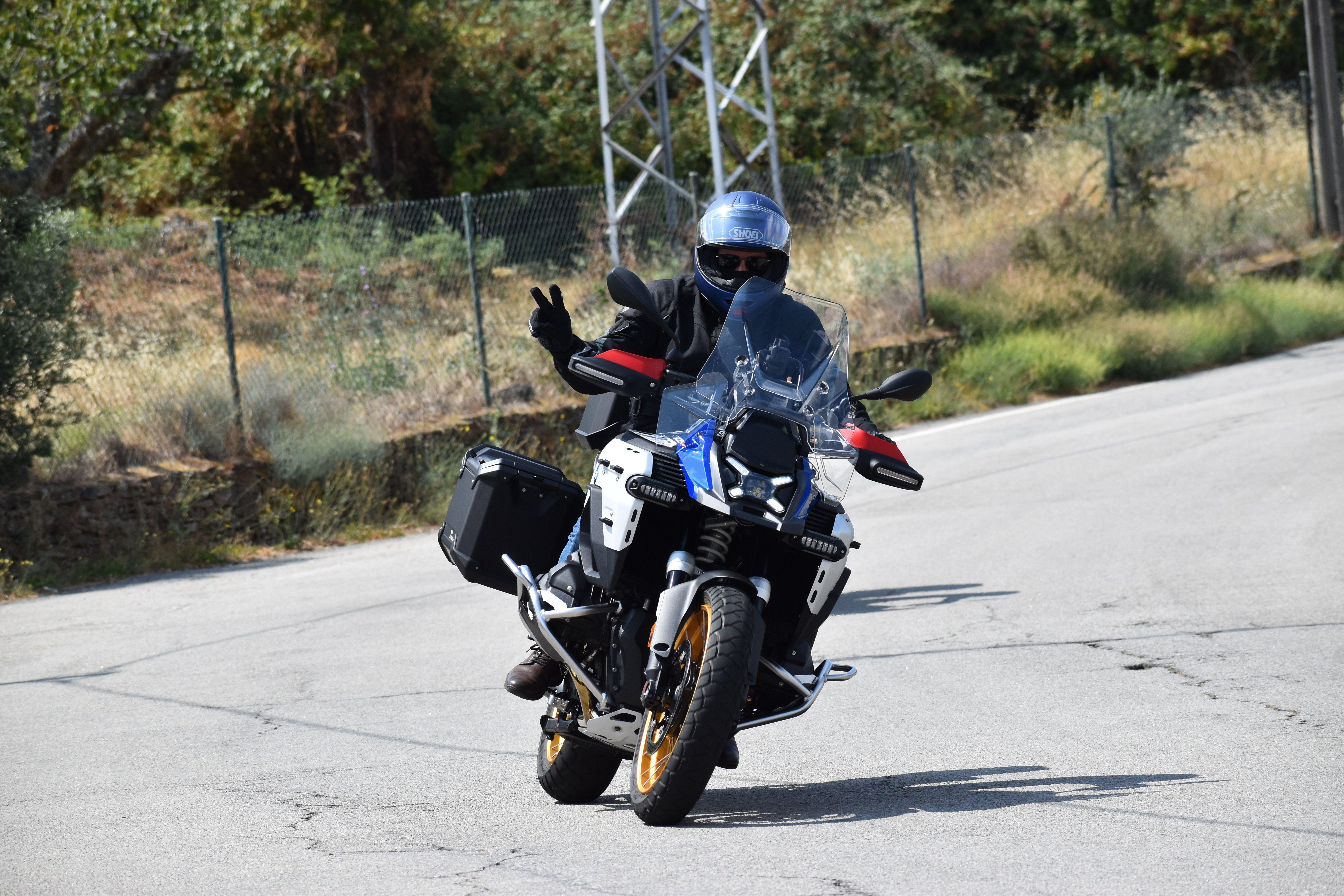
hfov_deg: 11.2
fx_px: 6831
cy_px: 448
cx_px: 672
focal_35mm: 183
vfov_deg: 7.5
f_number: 6.3
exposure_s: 1/1600
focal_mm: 122
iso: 400
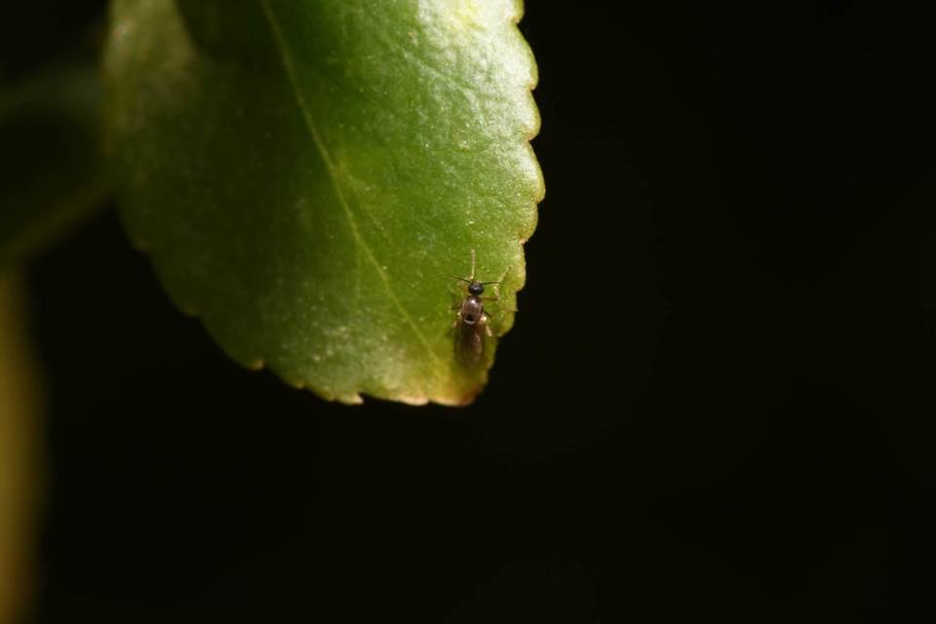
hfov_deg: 13.0
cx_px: 468
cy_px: 312
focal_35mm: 158
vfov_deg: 8.7
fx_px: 4095
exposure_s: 1/60
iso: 100
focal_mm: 105
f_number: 22
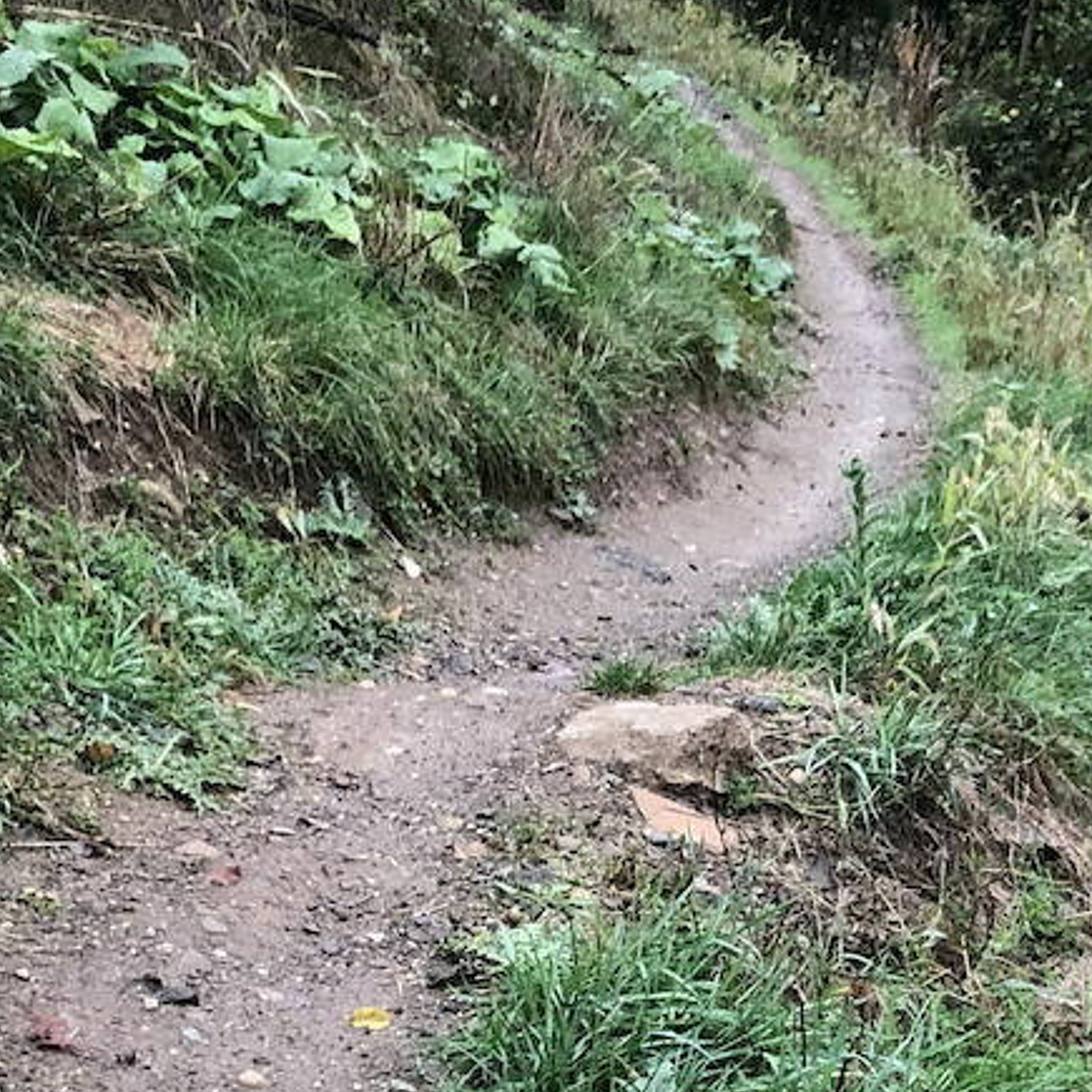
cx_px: 856
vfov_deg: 18.9
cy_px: 846
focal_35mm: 91
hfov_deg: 18.9
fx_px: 3248
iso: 40
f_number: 1.8
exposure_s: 1/20
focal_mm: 3.99
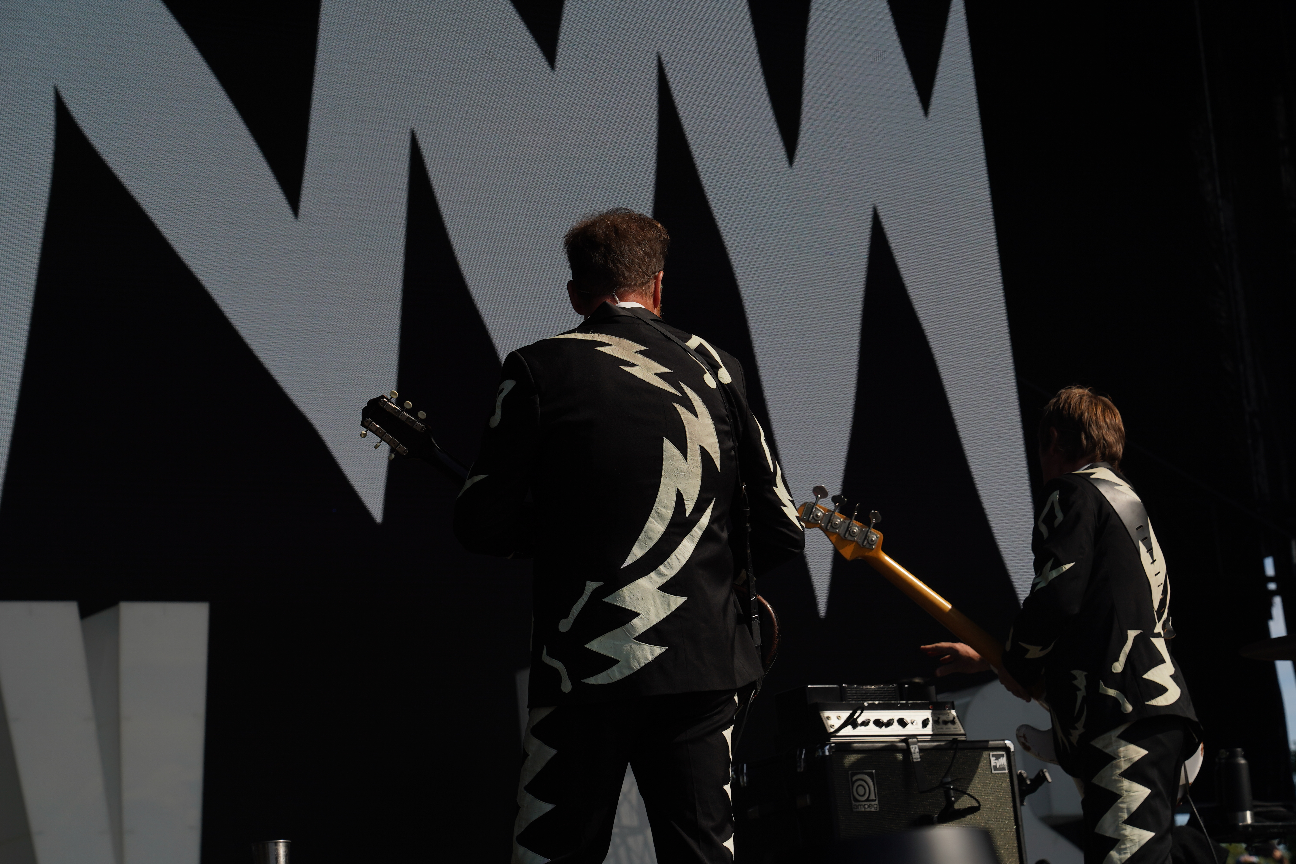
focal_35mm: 105
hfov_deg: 19.5
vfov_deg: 13.0
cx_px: 648
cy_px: 432
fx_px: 3780
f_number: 8
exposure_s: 1/800
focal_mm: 105
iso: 100
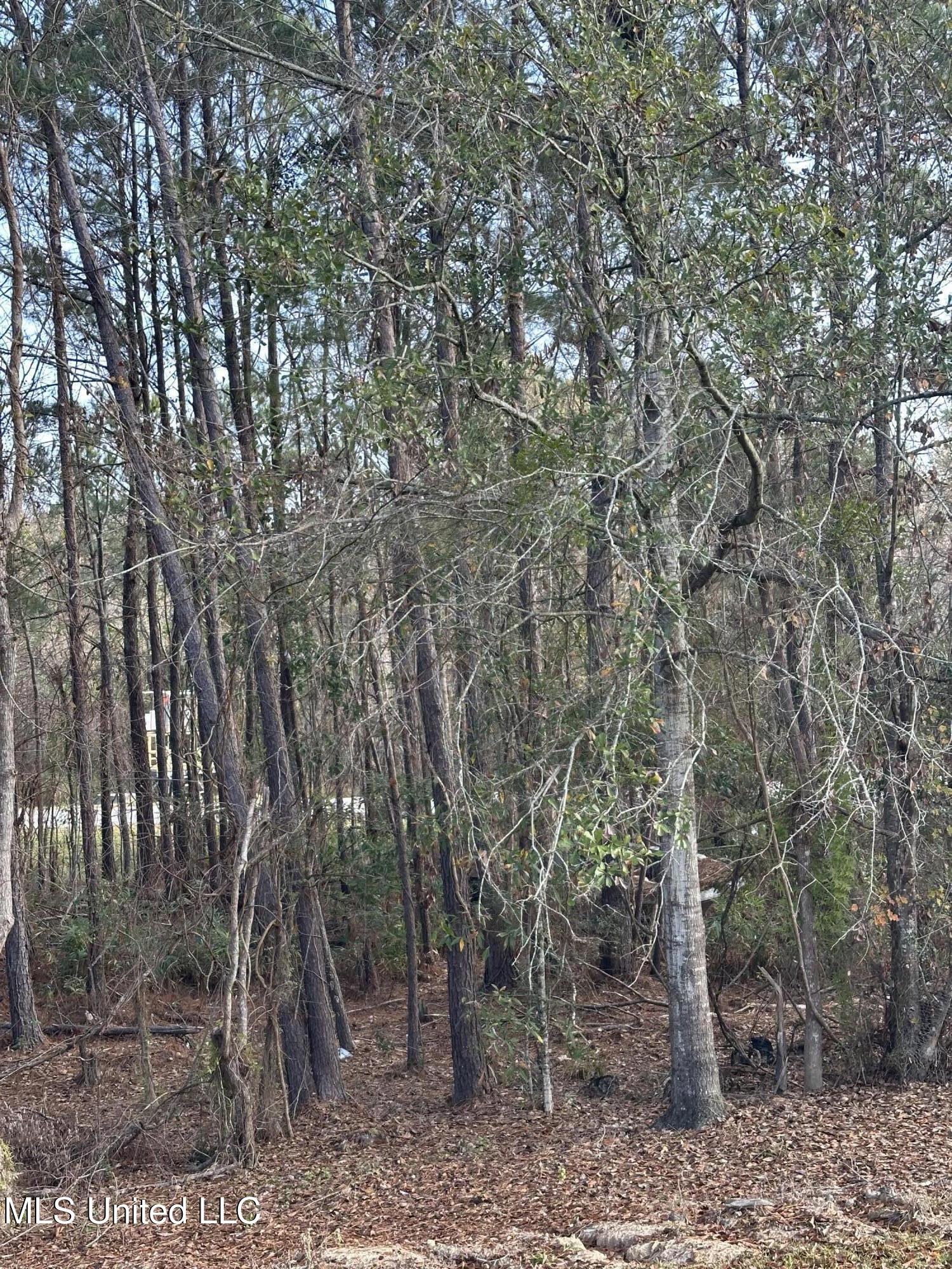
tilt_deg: +0.1
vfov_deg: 39.7
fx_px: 1760
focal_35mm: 48
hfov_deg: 30.3
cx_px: 476
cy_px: 634
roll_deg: +0.0
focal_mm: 6.86
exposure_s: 1/191
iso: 50
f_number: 1.78
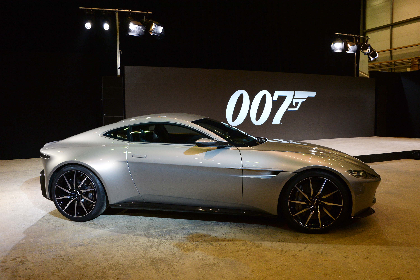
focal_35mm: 28
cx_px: 210
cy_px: 140
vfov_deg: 46.4
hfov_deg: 65.5
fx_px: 326
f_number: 9
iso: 2000
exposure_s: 1/125
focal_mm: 28
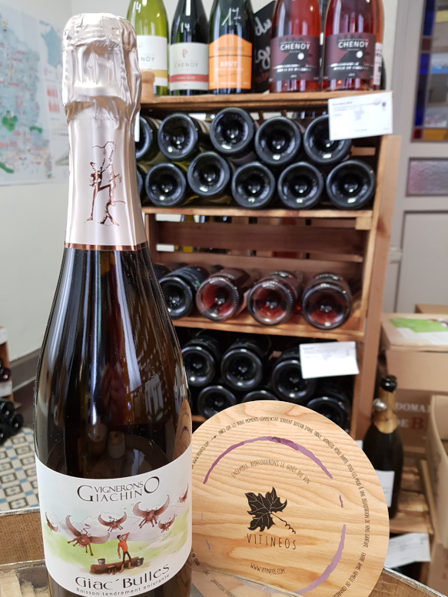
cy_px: 331
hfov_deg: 48.2
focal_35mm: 29
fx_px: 500
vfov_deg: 61.5
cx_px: 199
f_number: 1.7
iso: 160
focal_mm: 4.2
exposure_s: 1/33
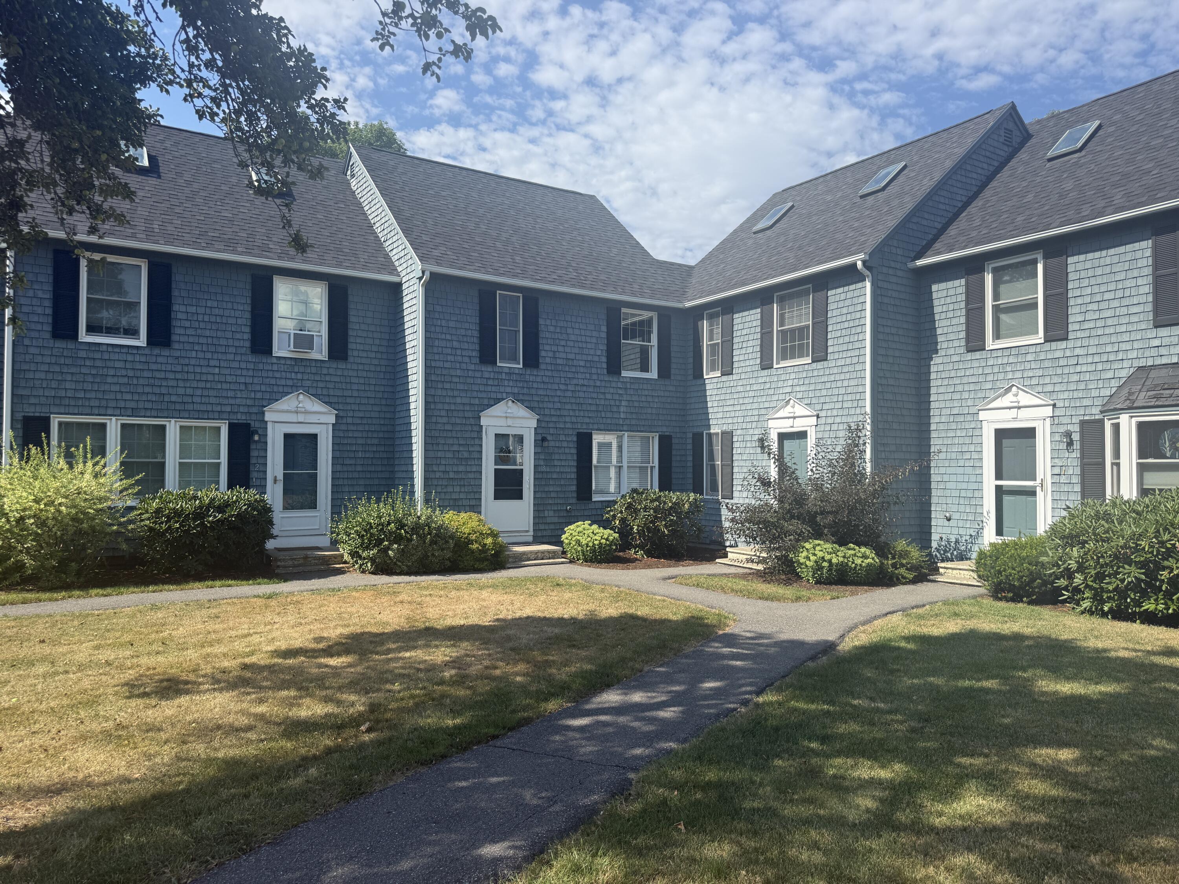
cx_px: 590
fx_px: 817
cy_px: 442
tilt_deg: +2.4
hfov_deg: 71.6
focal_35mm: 24
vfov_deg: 56.8
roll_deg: +0.0
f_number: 1.78
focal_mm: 6.76
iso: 80
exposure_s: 1/3145
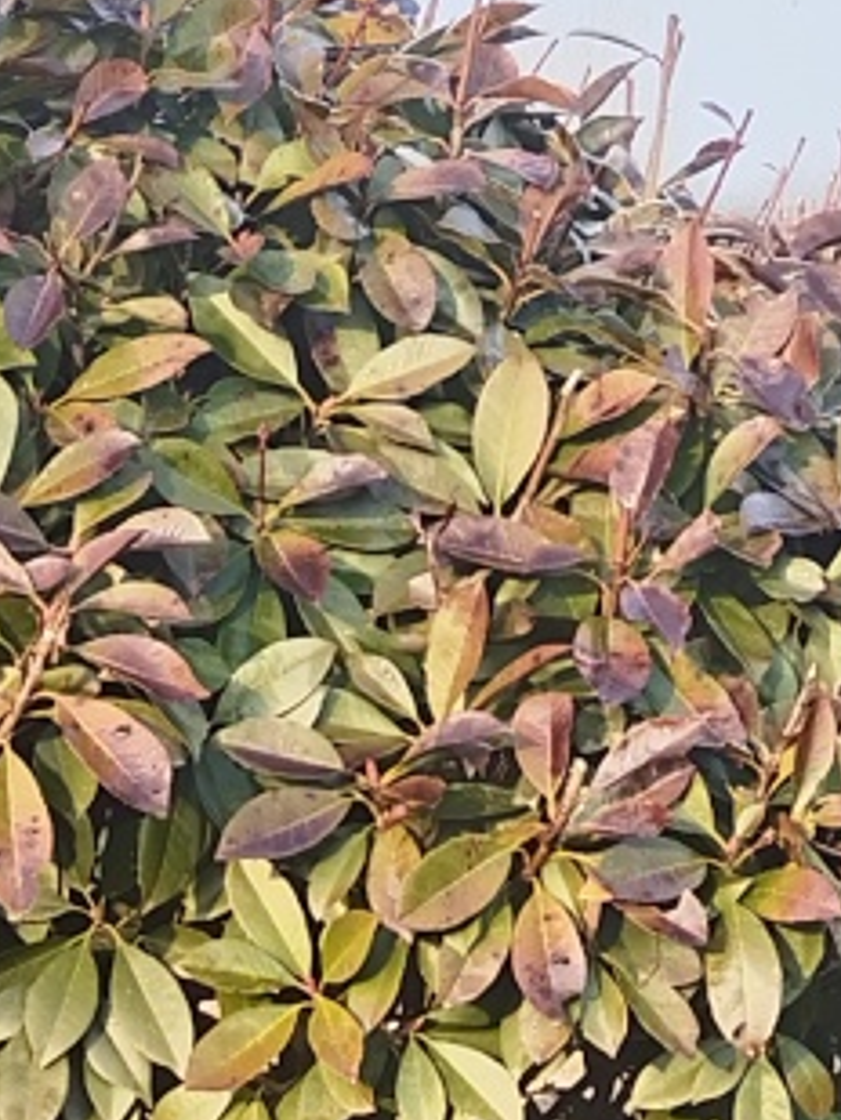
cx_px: -214
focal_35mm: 114
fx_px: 3690
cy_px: 1513
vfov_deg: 16.2
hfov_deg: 12.6
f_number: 1.9
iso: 100
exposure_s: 1/110
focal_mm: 4.95
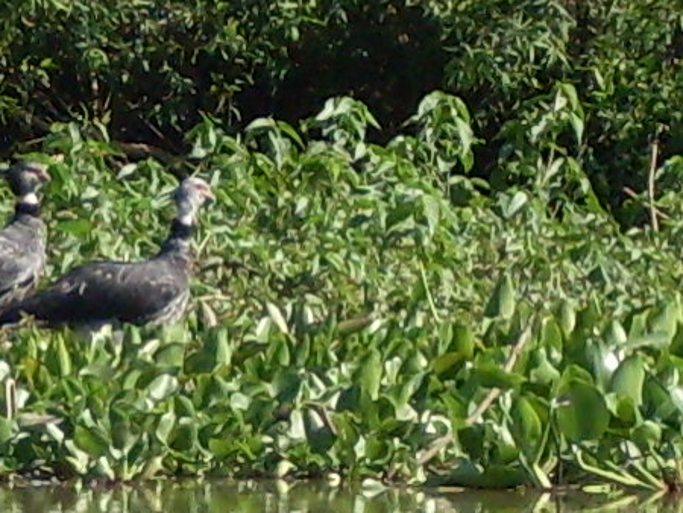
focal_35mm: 778
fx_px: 15359
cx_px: -20
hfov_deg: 2.5
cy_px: 495
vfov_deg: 1.9
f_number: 5.2
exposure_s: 1/350
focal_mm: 18.9
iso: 80
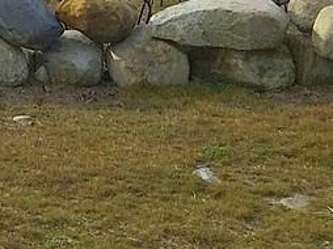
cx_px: -18
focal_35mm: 125
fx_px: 1201
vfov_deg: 11.3
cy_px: -147
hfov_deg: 15.4
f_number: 2.4
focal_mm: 3.3
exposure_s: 1/1131
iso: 25
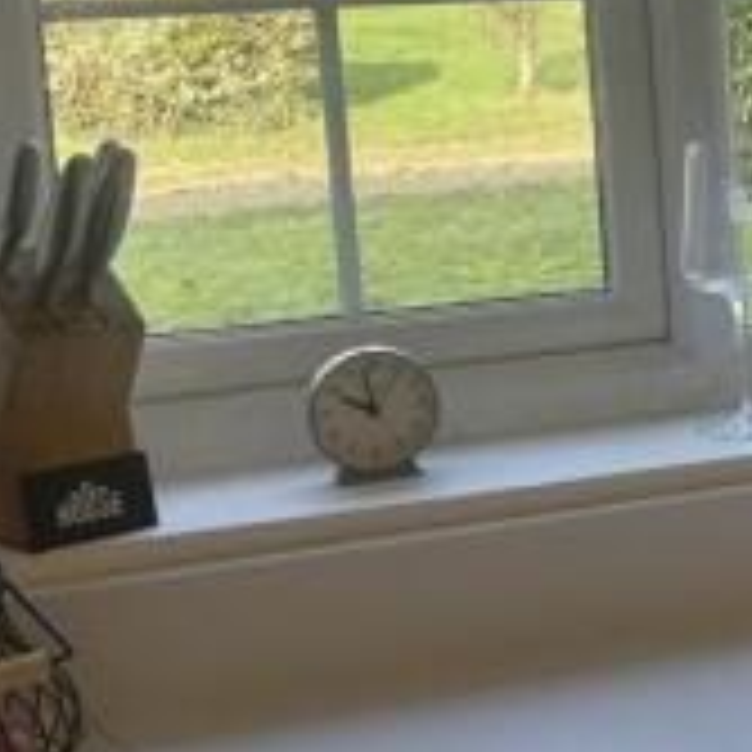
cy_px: 133
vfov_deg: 21.3
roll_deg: +2.8
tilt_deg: -5.1
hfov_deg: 19.0
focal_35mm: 80
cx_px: 1133
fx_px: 1966
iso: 50
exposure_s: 1/458
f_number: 1.5
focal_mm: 5.7
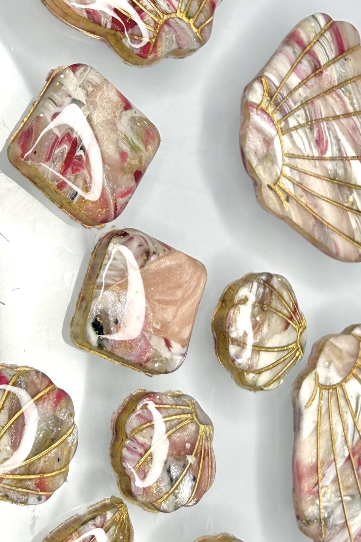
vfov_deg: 38.2
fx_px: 767
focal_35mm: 51
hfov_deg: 25.8
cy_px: 388
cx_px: 48
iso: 64
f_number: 2.2
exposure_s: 1/120
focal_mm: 2.22
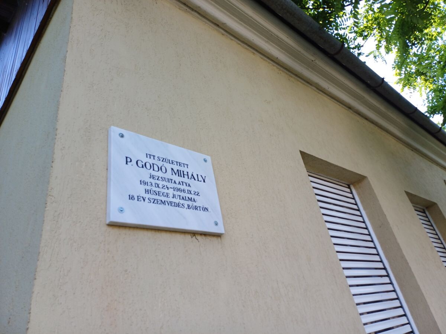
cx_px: 223
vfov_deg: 54.9
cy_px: 167
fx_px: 322
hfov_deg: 69.4
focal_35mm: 25
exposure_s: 1/169
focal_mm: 4.65
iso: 50
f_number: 1.8
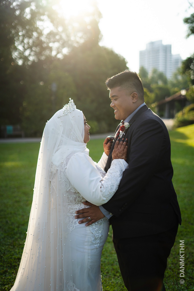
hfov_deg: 27.0
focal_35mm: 50
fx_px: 404
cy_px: 146
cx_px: 97
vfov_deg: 39.6
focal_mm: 50
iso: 250
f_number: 2.2
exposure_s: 1/2500
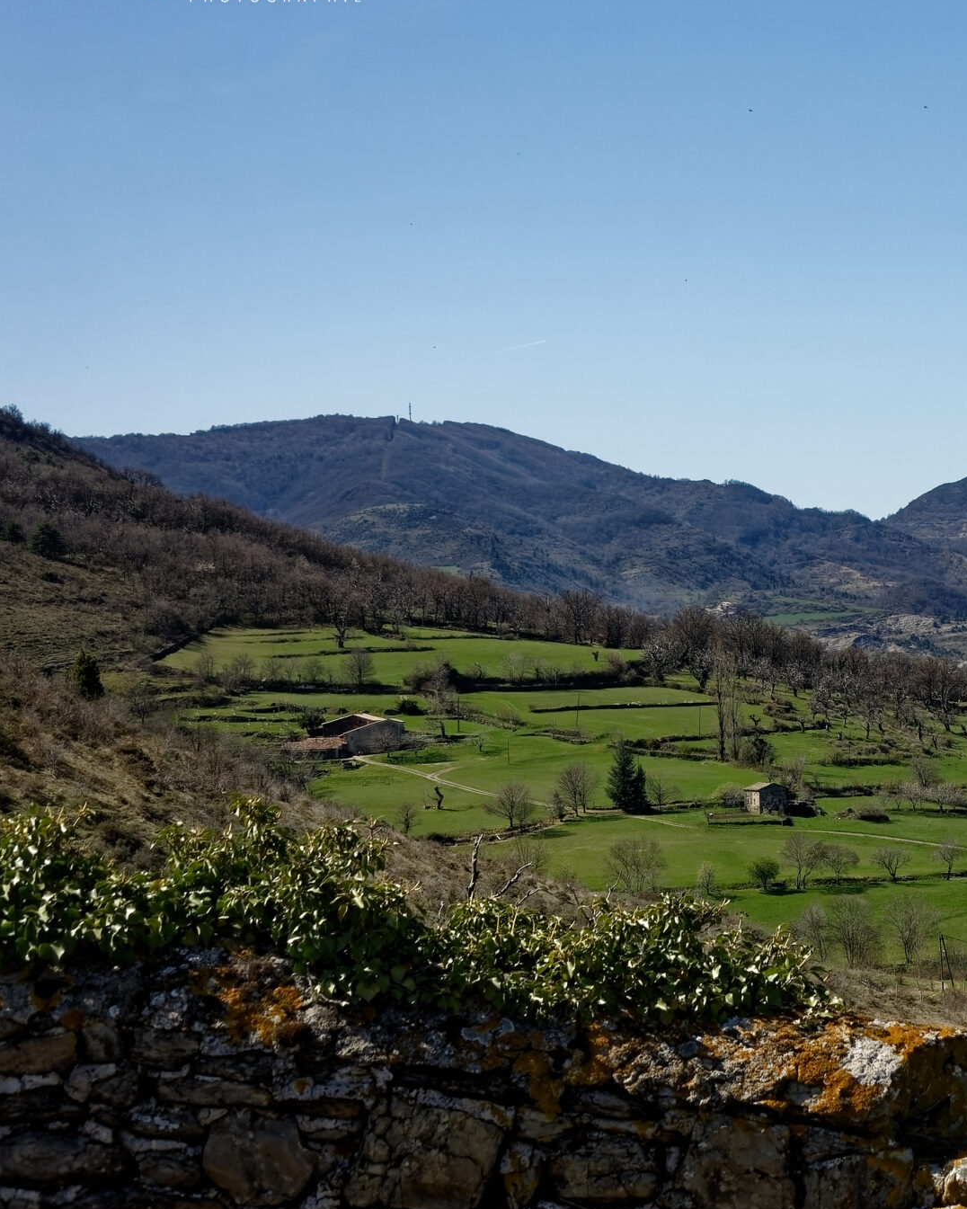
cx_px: 1135
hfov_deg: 19.3
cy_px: 485
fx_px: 2683
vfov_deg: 25.3
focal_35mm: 75
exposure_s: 1/320
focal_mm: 28
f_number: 9
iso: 200
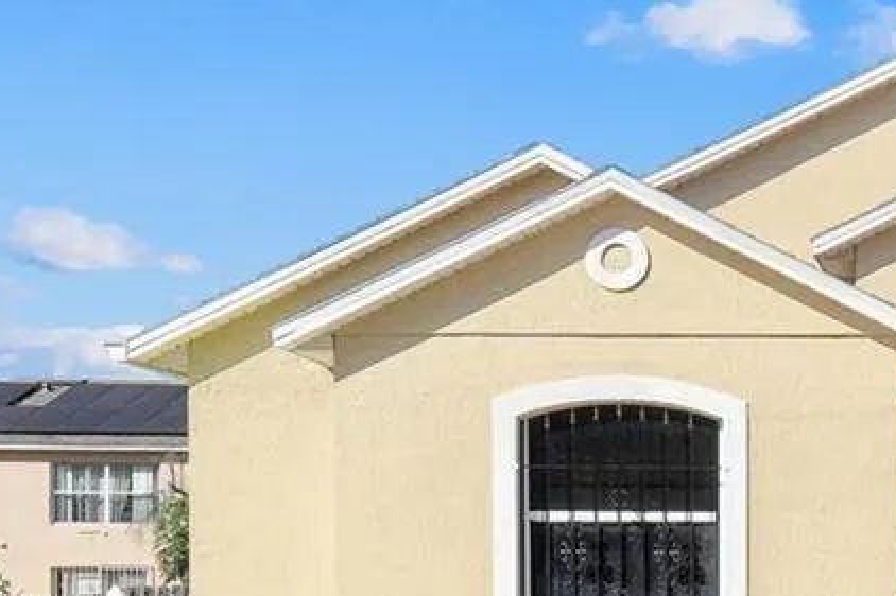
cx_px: 1147
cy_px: 655
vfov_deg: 18.2
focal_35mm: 72
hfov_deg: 24.7
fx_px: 1791
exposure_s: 1/80
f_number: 9
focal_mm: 13
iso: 250
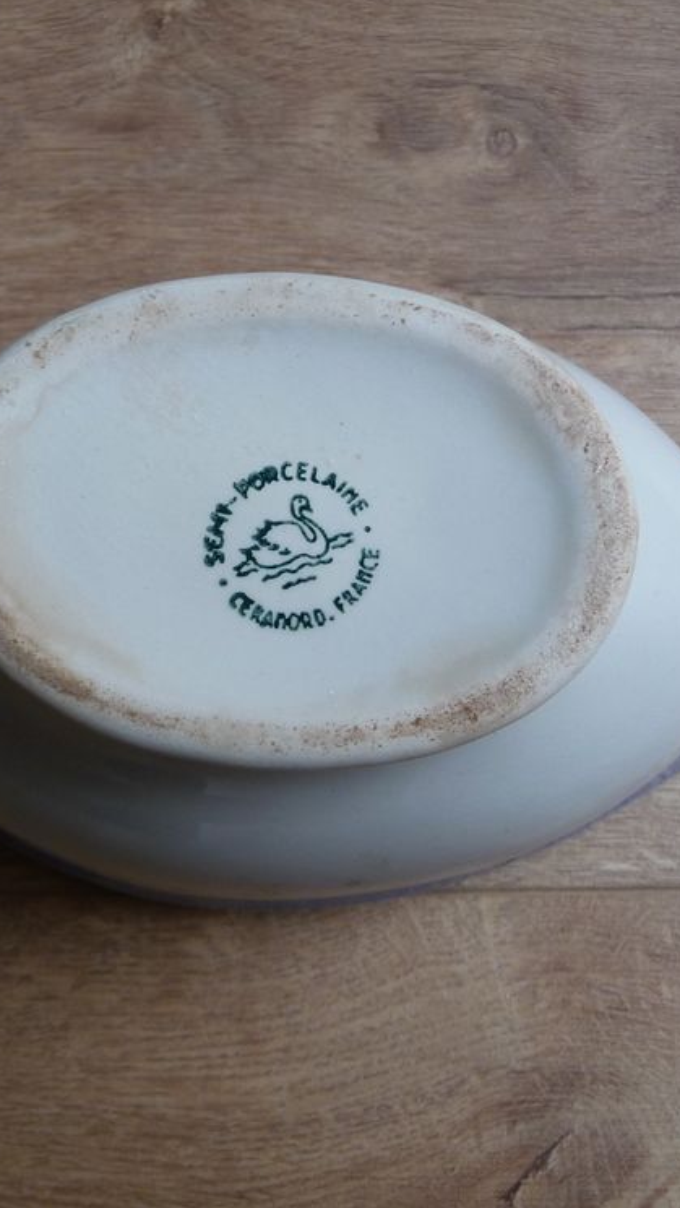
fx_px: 1313
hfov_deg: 29.0
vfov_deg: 49.4
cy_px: 601
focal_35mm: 41
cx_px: 292
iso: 100
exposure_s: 1/40
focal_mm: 4.7
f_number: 3.3
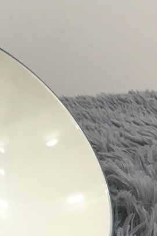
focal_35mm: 96
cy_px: 159
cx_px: -74
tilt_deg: -21.2
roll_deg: +0.3
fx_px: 627
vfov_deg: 21.1
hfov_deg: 13.5
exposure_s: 1/33
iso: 80
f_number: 2.4
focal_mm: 3.3
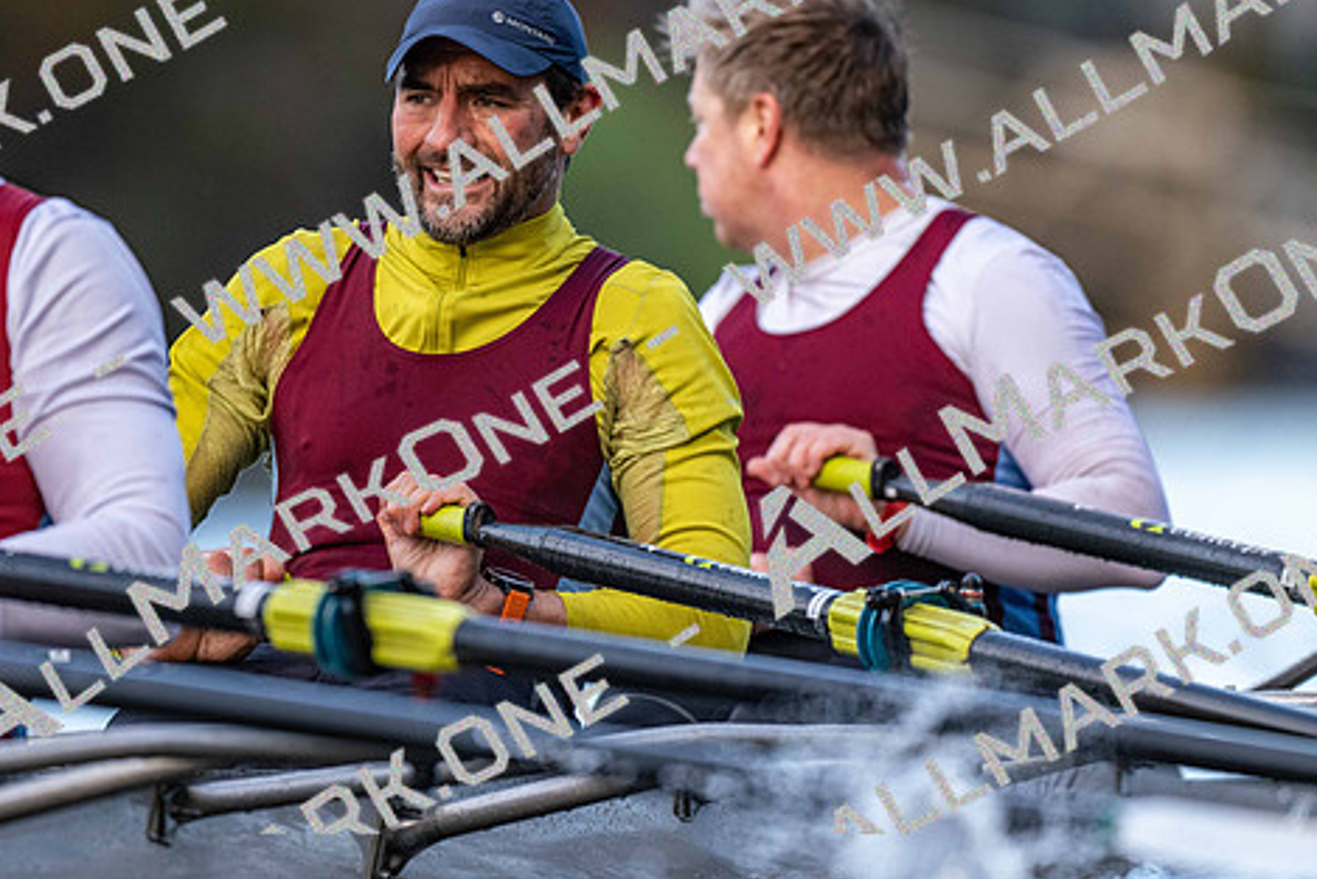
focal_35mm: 742
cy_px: 352
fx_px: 27152
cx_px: 519
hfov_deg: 2.8
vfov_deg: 1.9
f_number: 4
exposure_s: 1/2500
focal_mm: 600
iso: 2000
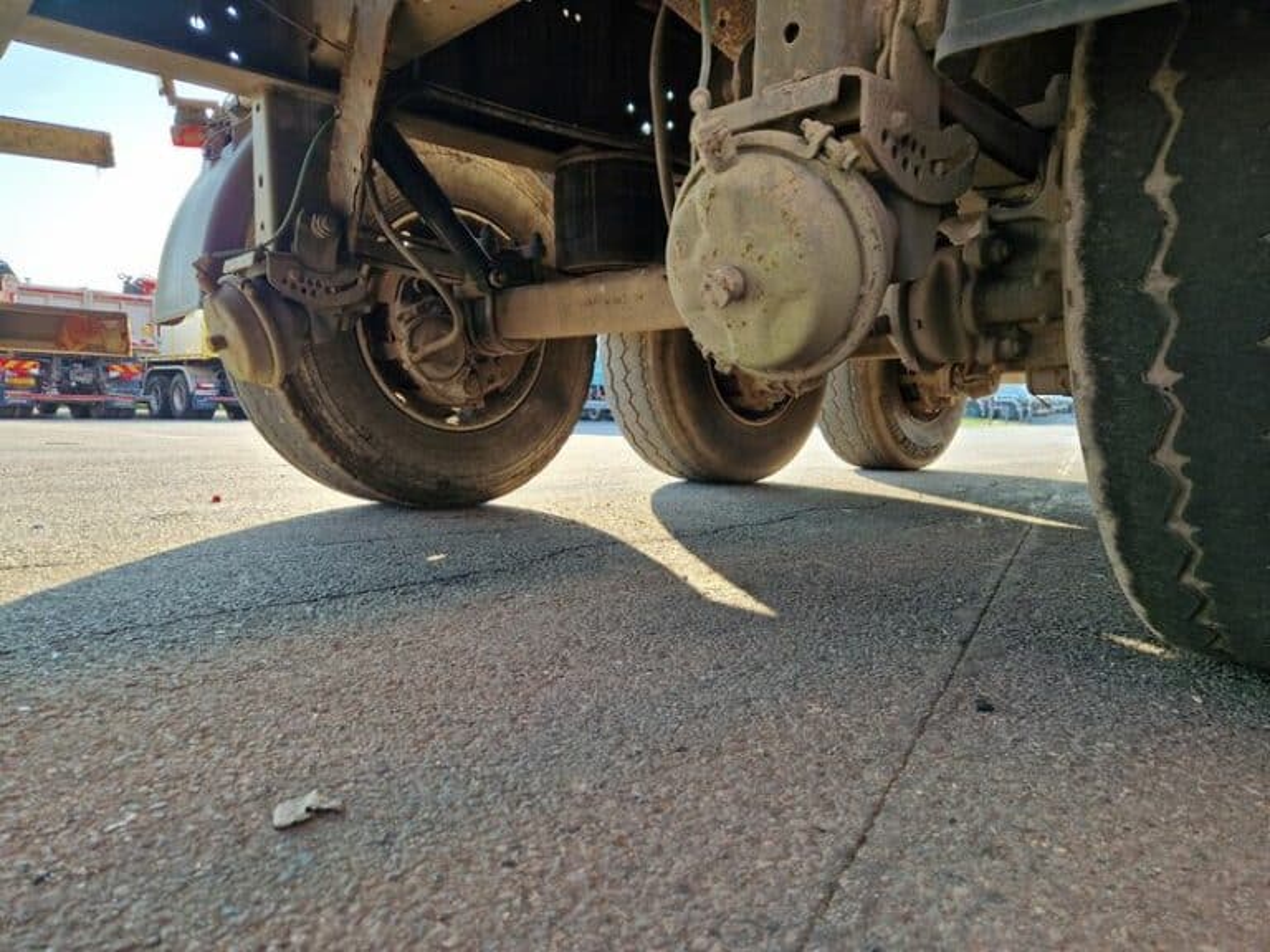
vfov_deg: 58.9
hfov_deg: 73.9
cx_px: 635
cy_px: 476
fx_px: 844
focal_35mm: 23
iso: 50
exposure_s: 1/180
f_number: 1.8
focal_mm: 5.4
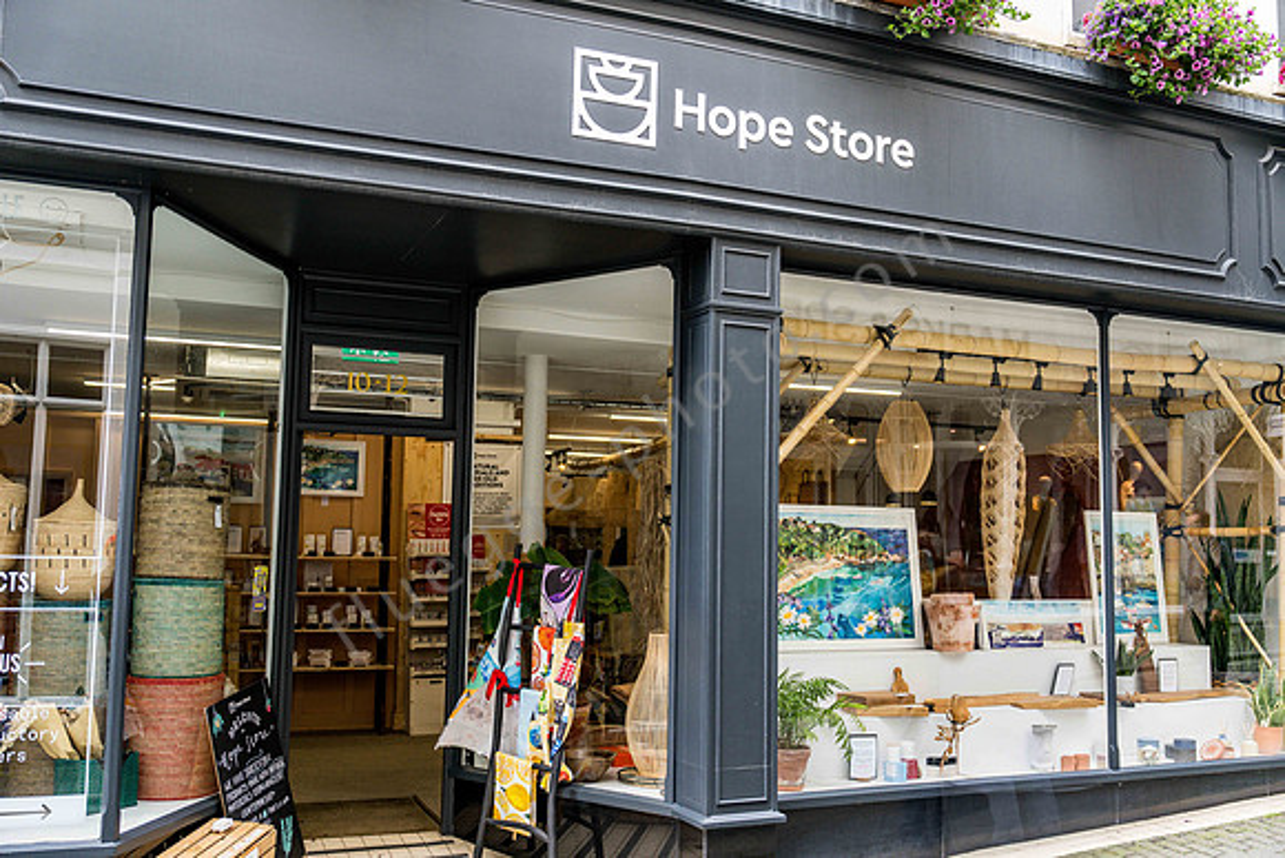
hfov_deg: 55.8
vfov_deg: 38.9
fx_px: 1214
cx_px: 642
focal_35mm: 34
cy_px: 429
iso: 500
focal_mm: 34
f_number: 2.8
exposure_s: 1/500
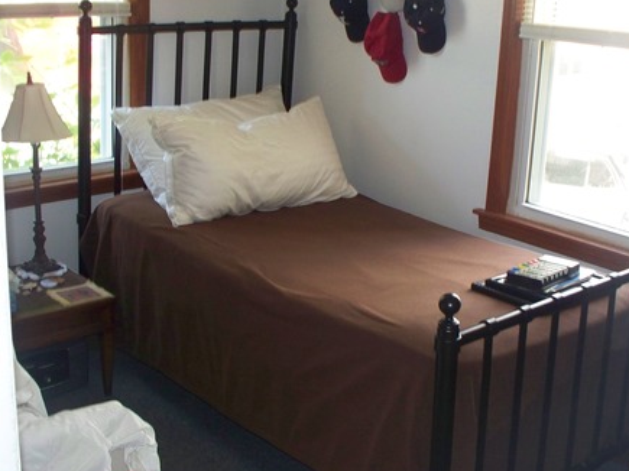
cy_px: 208
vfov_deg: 27.5
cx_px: 324
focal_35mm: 53
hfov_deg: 36.2
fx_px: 963
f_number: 2.8
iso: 200
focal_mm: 7.54
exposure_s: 1/50
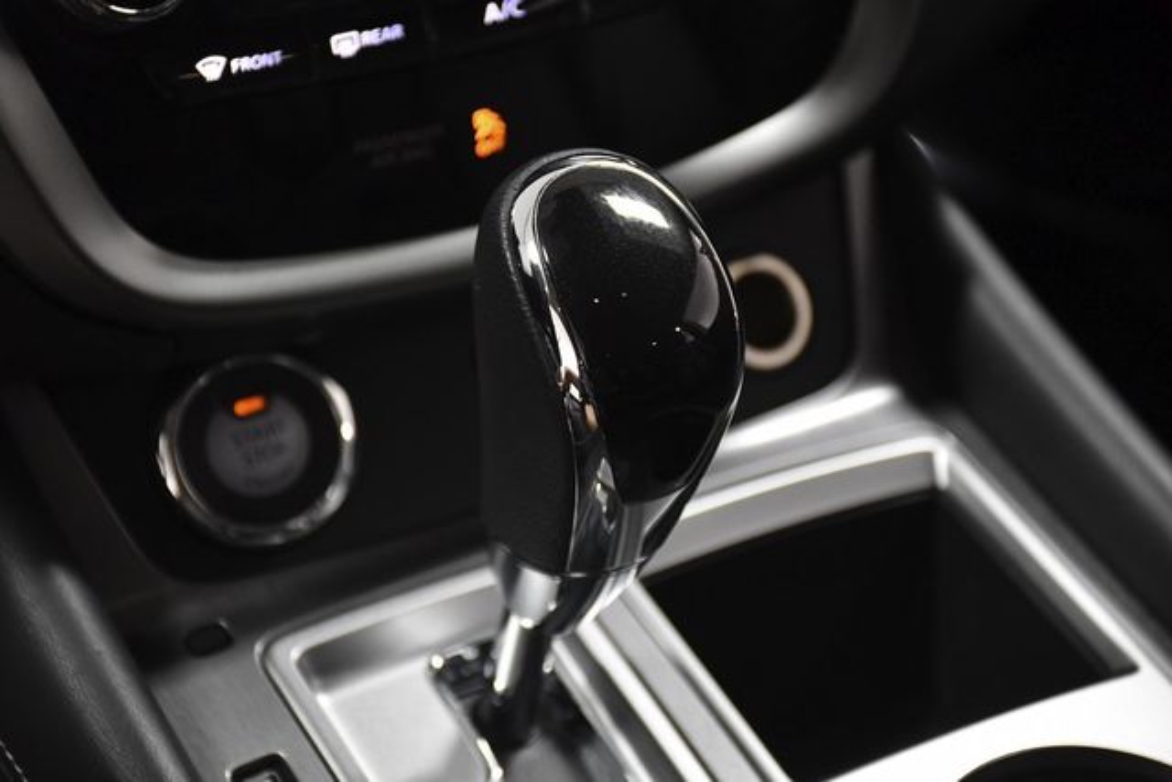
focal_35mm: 90
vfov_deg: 15.2
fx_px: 2930
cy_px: 391
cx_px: 586
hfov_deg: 22.6
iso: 2500
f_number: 5
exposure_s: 1/200
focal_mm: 60
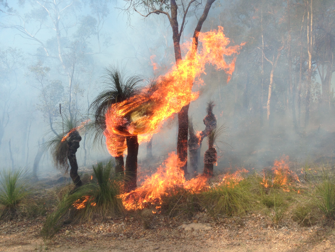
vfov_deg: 42.9
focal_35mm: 33
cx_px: 168
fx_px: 319
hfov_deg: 55.4
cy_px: 126
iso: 50
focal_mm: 4.13
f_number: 2.4
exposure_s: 1/733
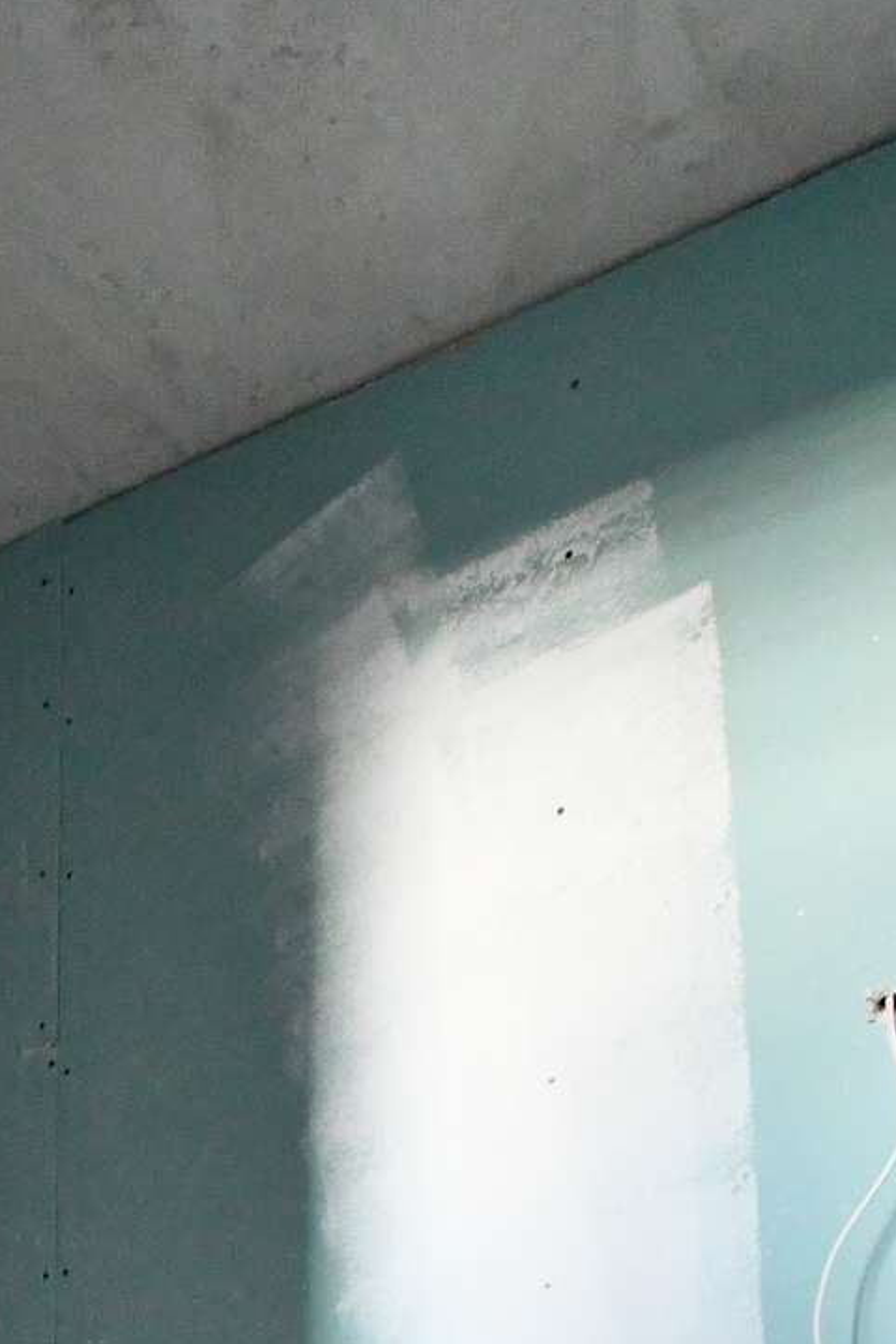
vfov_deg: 28.6
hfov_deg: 26.2
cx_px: -110
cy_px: 1973
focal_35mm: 47
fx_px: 1754
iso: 4500
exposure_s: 1/60
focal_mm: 10
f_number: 3.5
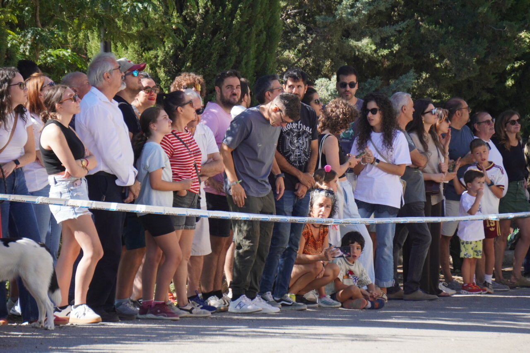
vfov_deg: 4.4
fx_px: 4637
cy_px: 176
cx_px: 265
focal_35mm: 315
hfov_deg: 6.5
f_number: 6.3
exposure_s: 1/400
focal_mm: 210
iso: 400
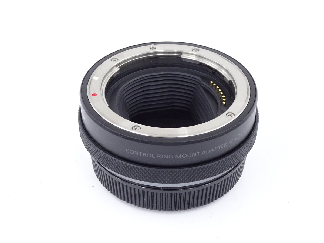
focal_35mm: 54
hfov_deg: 35.5
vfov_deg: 27.0
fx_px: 505
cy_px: 122
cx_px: 162
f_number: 4.5
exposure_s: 1/60
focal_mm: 9.18
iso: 640
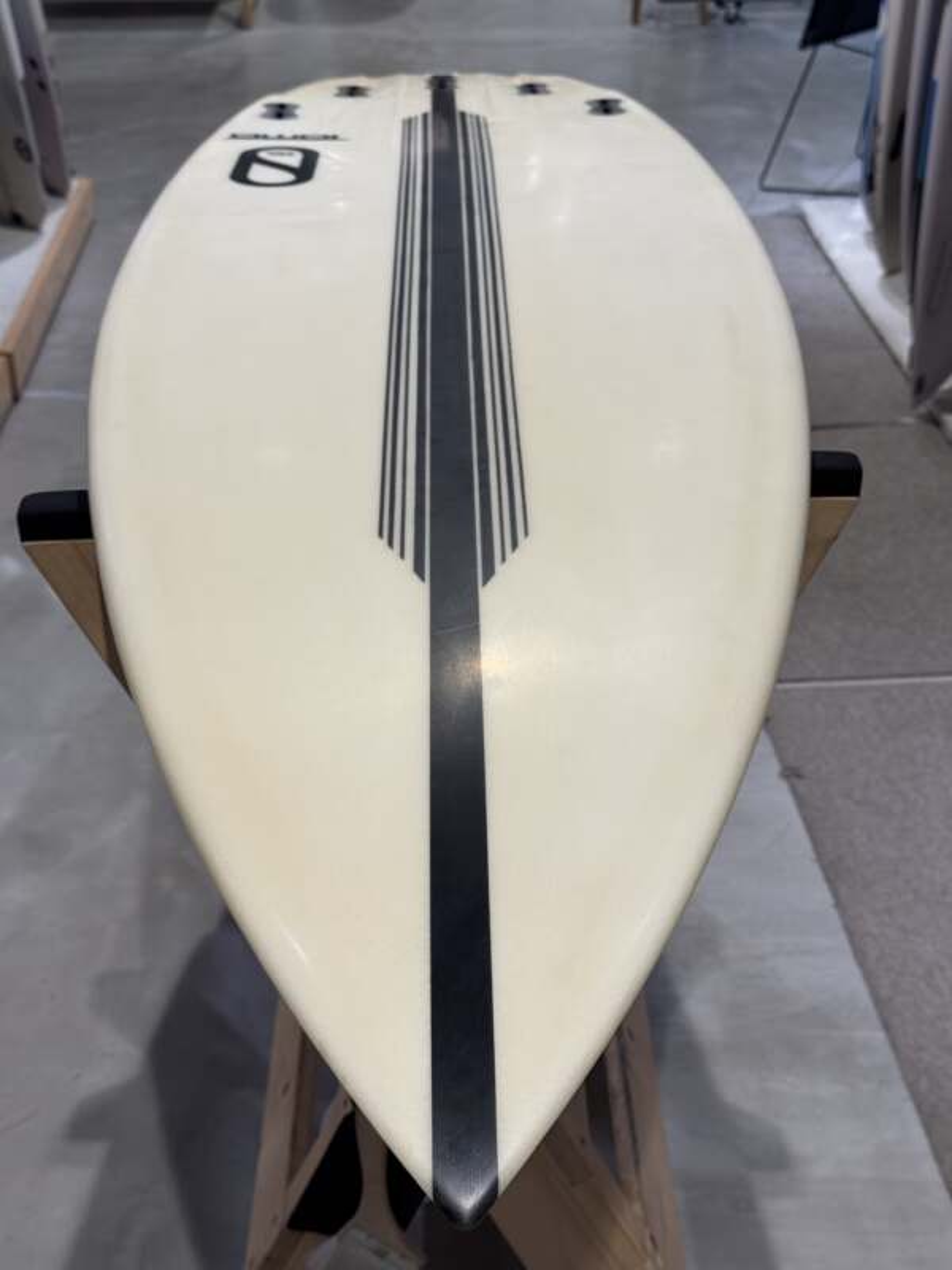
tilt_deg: -28.5
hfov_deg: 30.3
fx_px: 1760
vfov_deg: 39.7
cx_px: 476
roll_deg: +0.3
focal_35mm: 48
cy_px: 635
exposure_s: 1/122
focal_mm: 6.76
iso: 50
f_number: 1.78
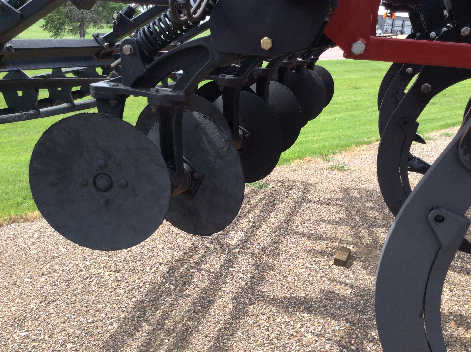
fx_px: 435
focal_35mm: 32
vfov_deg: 44.1
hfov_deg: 56.9
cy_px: 176
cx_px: 236
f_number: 2.4
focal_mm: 3.3
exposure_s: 1/506
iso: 32
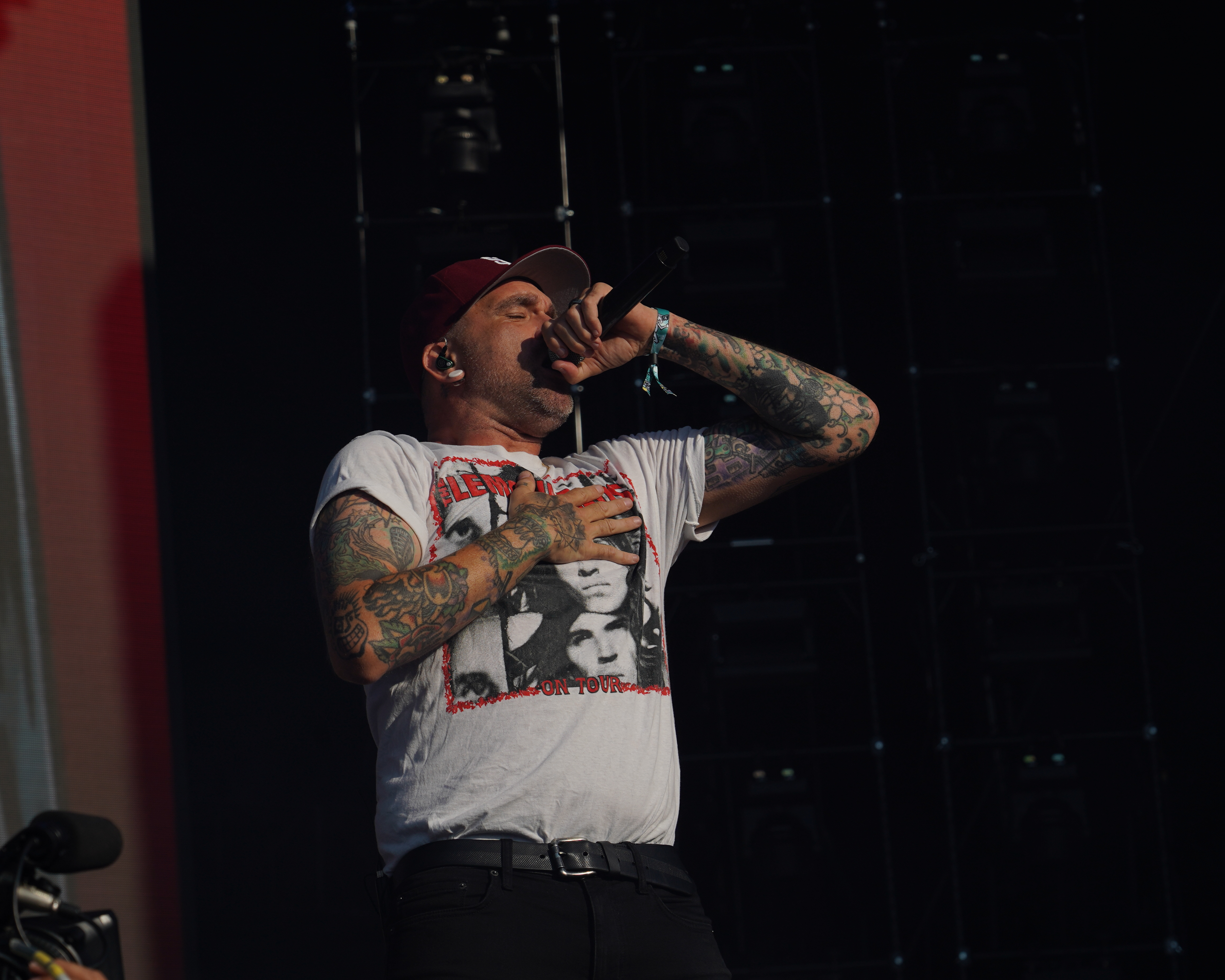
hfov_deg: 15.0
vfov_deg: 12.1
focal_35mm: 128
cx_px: 675
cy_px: 522
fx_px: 4641
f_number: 8
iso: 100
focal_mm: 105
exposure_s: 1/1000
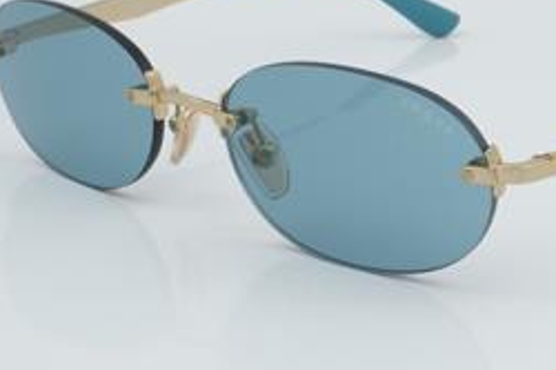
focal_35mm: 120
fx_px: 1851
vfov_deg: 11.4
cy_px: 127
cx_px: 425
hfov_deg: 17.0
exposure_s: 1/3
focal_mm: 50
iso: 100
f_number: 32
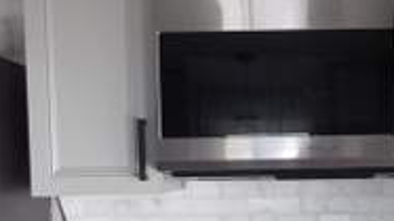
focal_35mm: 67
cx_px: 333
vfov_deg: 17.6
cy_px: 208
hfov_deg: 30.4
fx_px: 700
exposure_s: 1/25
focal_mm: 4.3
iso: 200
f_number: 3.2
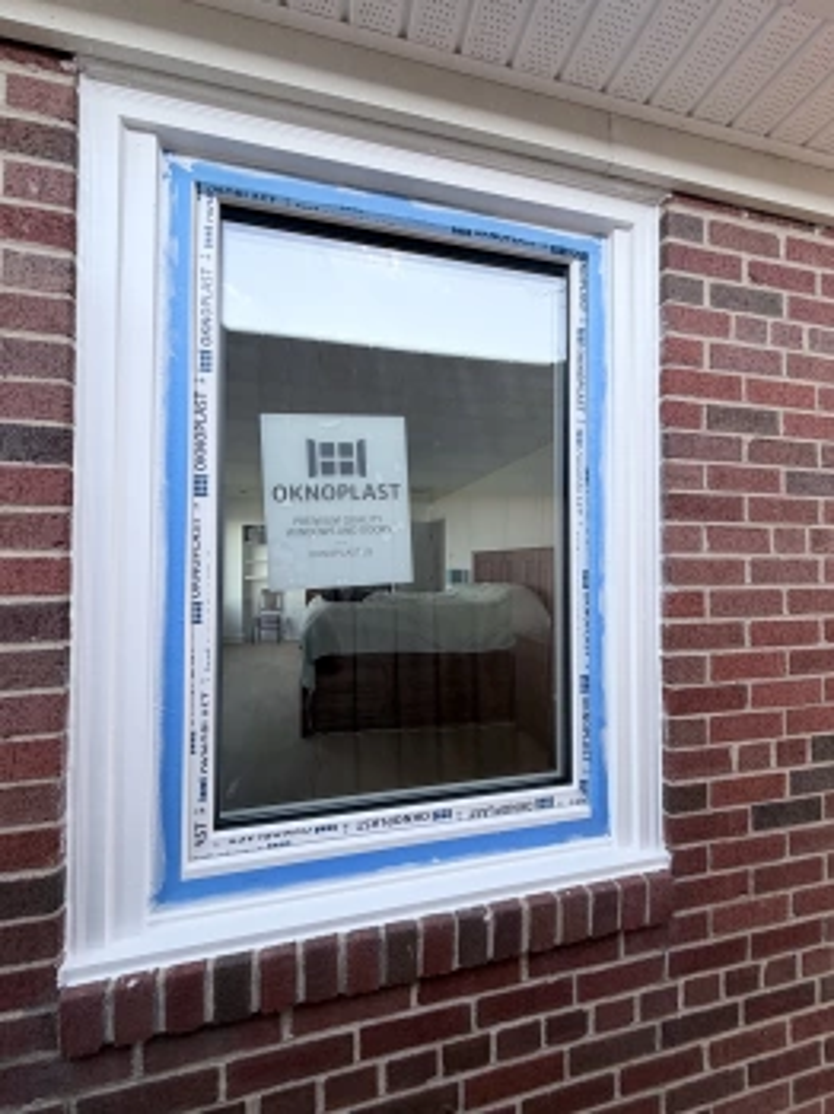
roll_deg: -1.0
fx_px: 450
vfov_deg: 102.1
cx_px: 417
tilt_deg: +1.3
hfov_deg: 85.6
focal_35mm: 14
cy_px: 557
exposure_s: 1/149
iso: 40
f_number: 2.2
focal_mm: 2.22
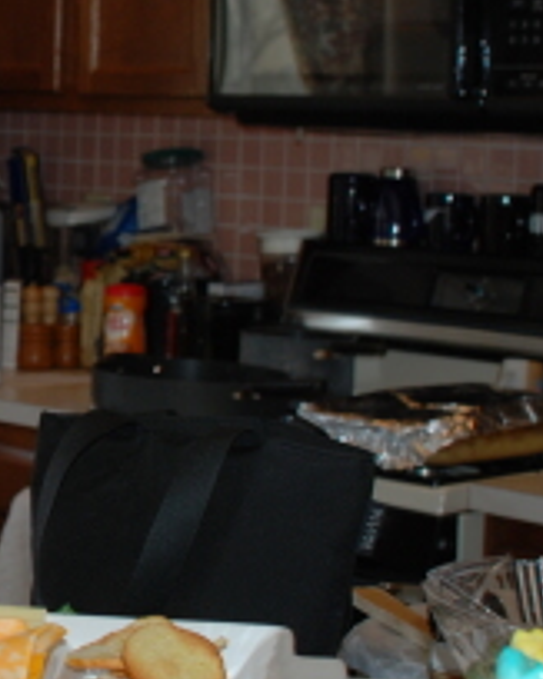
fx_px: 2131
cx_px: -203
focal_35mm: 106
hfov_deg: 13.9
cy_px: 246
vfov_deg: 18.1
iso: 200
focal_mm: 24
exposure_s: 1/60
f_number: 4
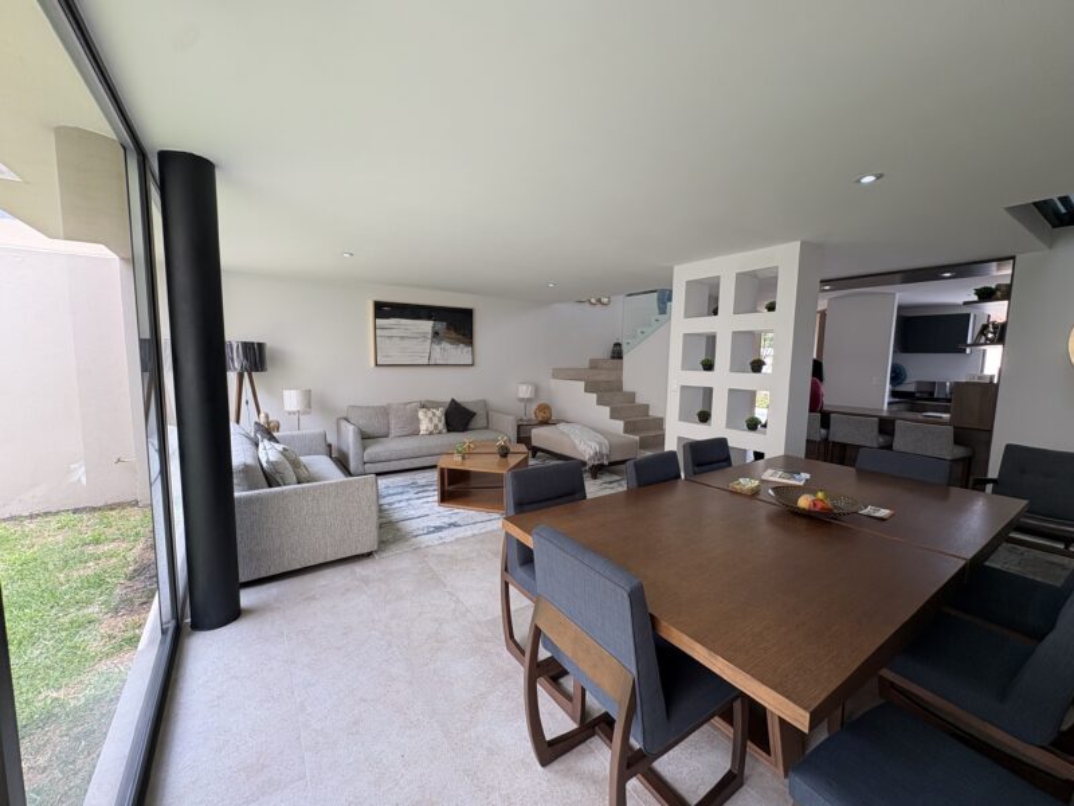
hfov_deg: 102.1
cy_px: 403
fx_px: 434
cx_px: 537
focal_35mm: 14
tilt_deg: -5.3
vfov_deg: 85.7
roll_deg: -0.7
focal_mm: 2.22
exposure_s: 1/99
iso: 64
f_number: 2.2
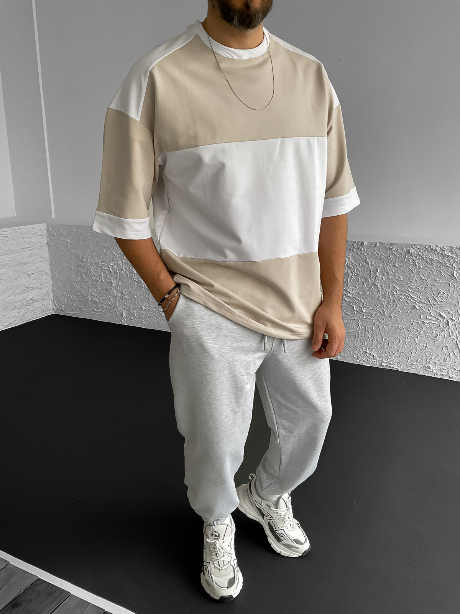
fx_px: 514
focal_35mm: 29
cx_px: 230
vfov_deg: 61.7
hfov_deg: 48.2
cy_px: 307
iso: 64
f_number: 1.8
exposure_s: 1/70
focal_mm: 3
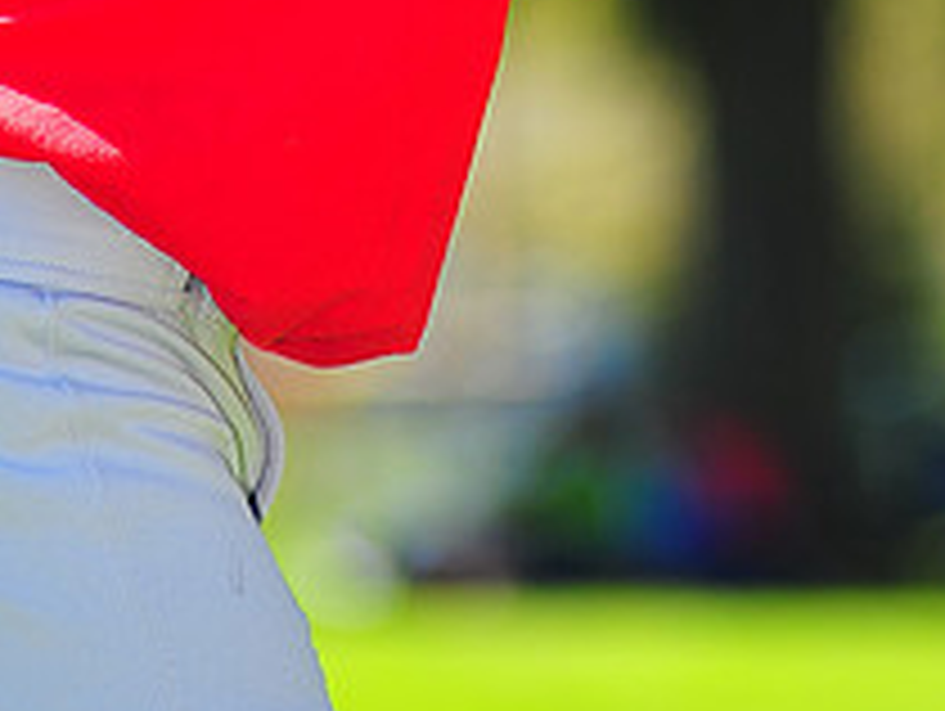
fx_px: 13037
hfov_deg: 4.2
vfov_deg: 3.1
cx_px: 540
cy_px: -531
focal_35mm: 477
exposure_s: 1/500
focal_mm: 180
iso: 200
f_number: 4.5
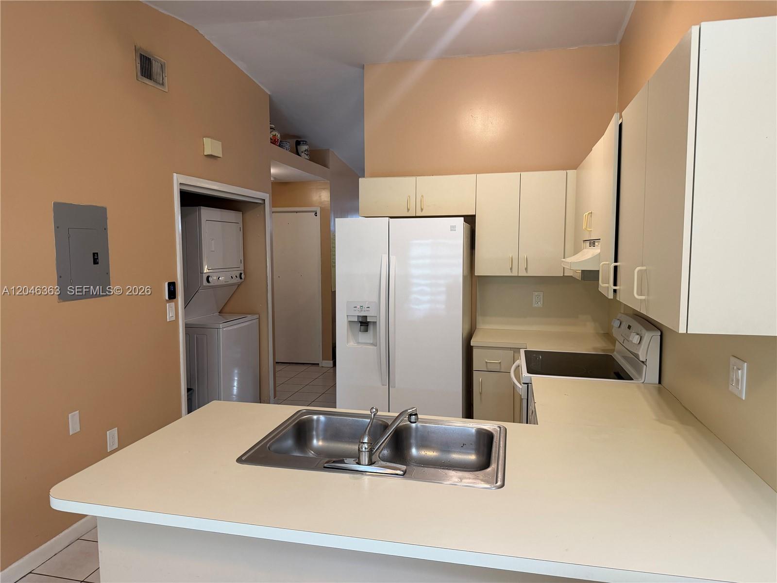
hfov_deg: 71.6
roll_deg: -0.2
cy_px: 292
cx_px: 388
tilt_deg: -5.3
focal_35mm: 24
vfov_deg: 56.8
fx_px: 539
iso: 200
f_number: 1.78
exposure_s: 1/60
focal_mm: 6.76
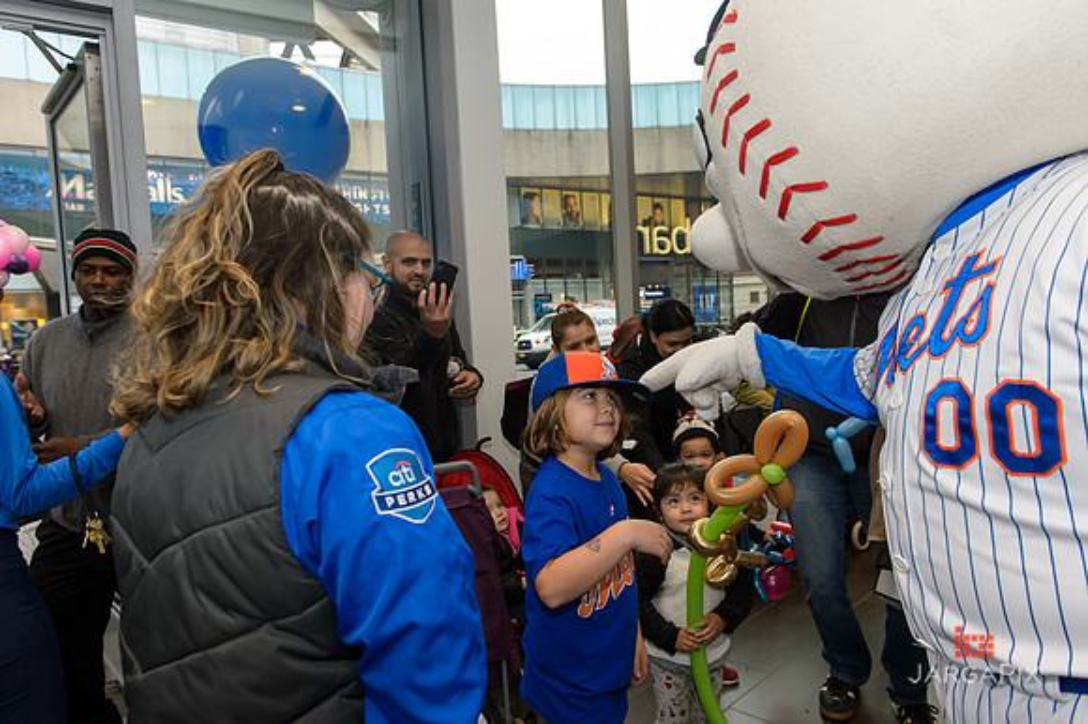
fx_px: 725
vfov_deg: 53.1
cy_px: 362
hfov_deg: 73.8
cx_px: 544
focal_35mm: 24
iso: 800
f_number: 4.5
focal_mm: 24
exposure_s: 1/125
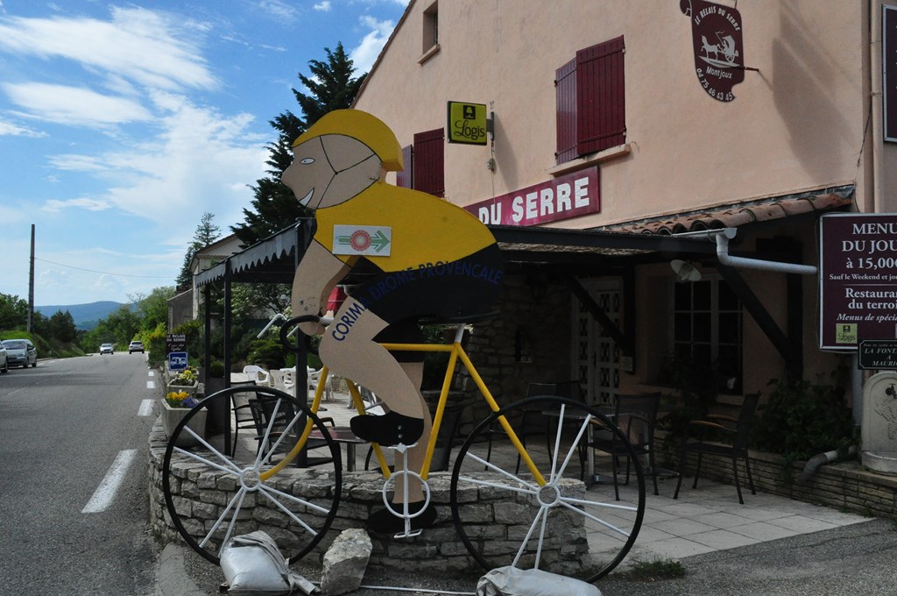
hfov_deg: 59.6
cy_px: 298
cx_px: 448
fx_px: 784
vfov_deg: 41.6
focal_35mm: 32
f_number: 14
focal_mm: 21
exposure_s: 1/800
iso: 1600
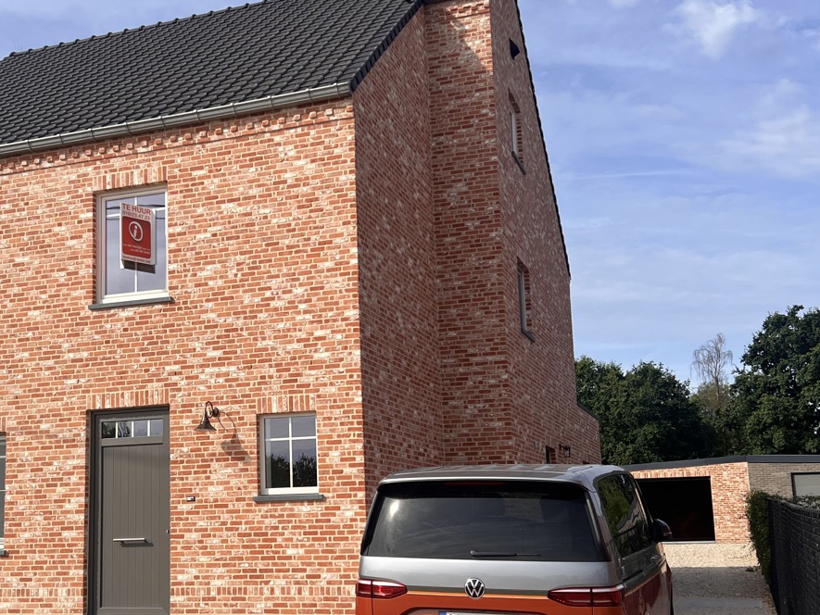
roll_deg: +0.8
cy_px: 350
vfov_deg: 30.8
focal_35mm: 47
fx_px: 1114
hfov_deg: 40.0
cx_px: 275
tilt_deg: +8.8
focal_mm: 5.7
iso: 50
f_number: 1.5
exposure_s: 1/4831
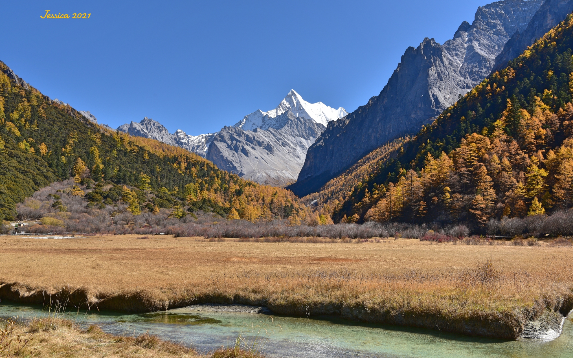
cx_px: 288
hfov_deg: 52.8
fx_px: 578
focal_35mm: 37
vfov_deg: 34.4
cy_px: 184
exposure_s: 1/125
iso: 100
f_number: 13
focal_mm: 36
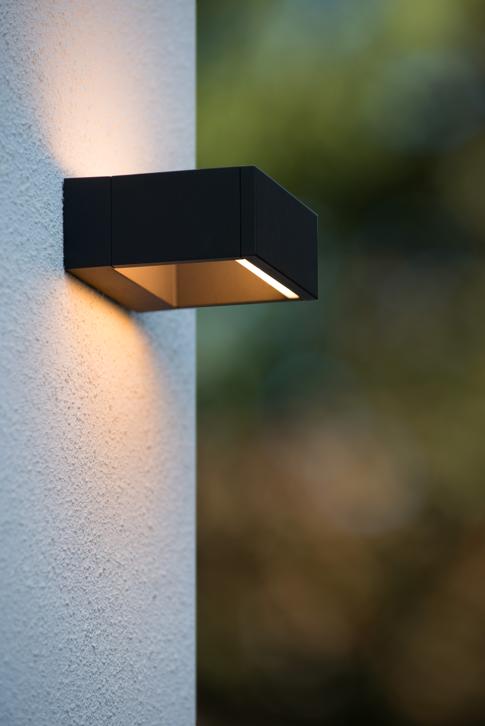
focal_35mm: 155
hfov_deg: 8.9
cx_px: 242
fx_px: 3130
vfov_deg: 13.2
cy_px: 363
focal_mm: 155
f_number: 4.5
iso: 160
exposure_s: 1/160
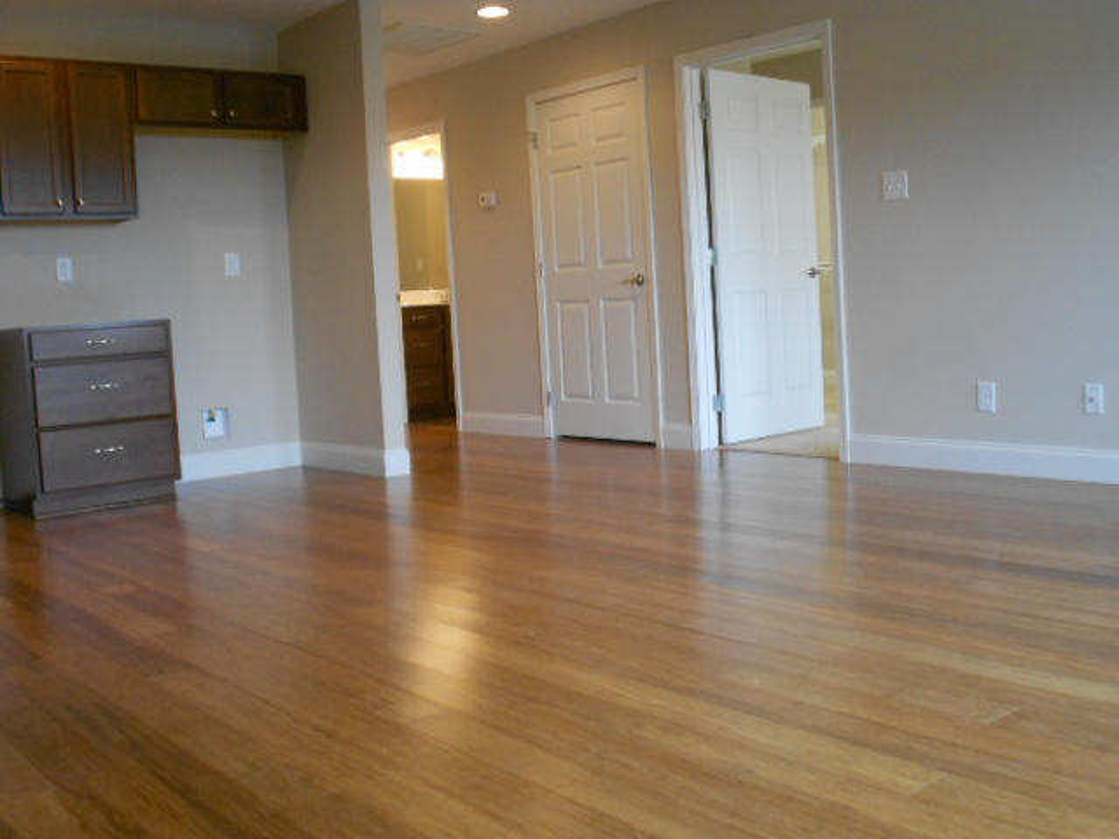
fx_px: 1390
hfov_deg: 43.9
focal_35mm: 43
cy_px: 420
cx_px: 560
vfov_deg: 33.6
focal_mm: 7.7
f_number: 4.2
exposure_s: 1/30
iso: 320
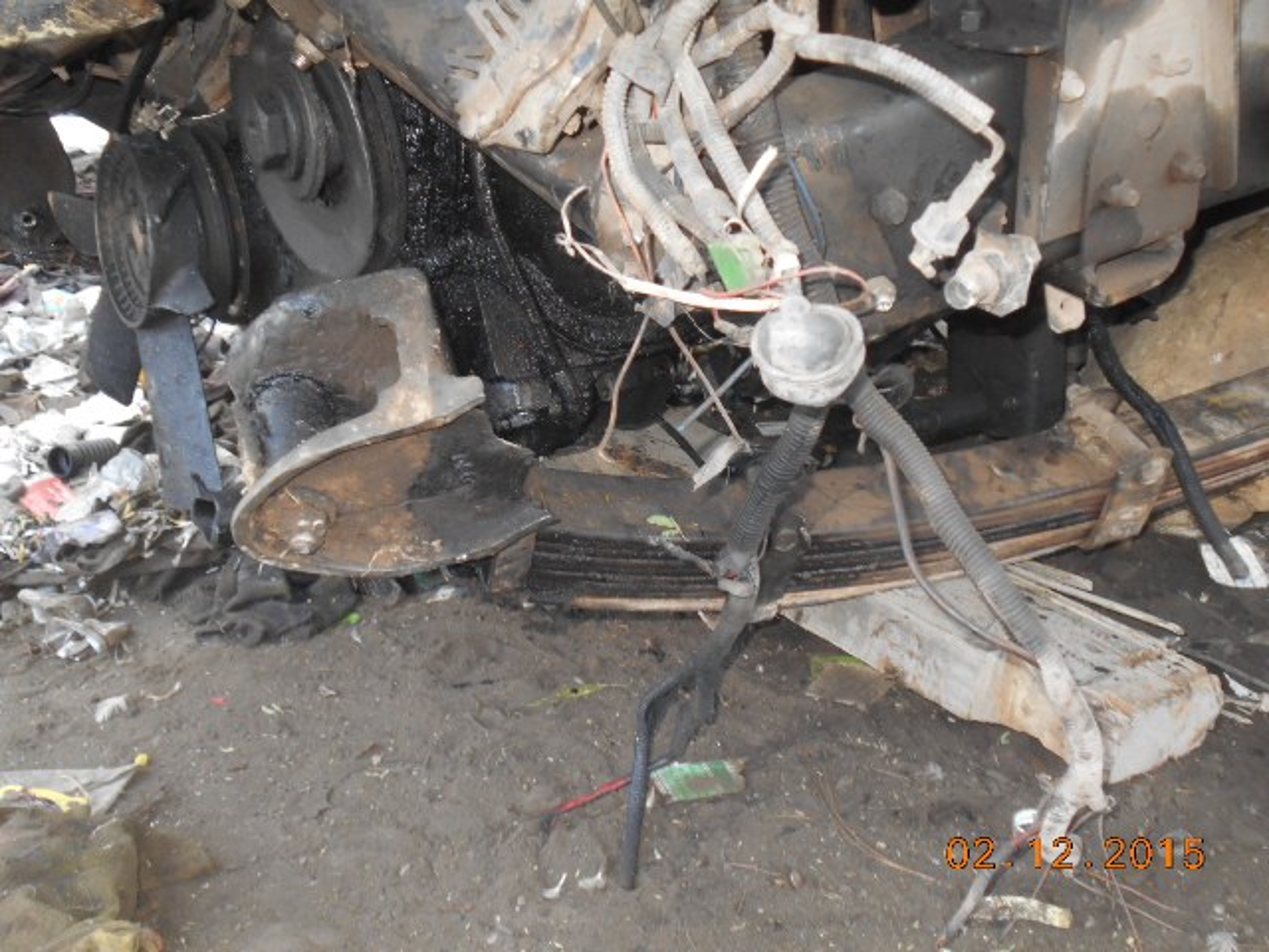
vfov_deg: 38.7
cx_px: 634
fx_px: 1356
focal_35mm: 37
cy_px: 476
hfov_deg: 50.1
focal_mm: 6.7
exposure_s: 1/30
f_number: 3.9
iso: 200
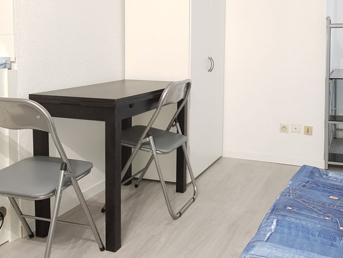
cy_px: 77
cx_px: 218
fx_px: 396
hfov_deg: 46.3
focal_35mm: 40
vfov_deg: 35.5
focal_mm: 4.2
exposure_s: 1/8
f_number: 1.7
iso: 50
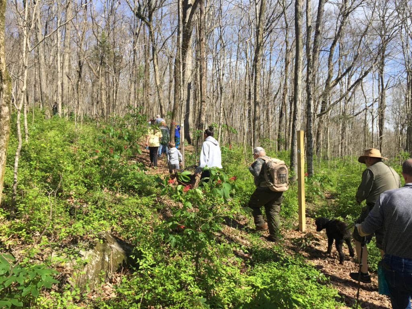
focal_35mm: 29
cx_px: 206
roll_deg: +1.3
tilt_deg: +0.8
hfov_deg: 61.7
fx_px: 345
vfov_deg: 48.2
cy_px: 154
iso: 32
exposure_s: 1/989
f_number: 2.2
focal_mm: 4.15
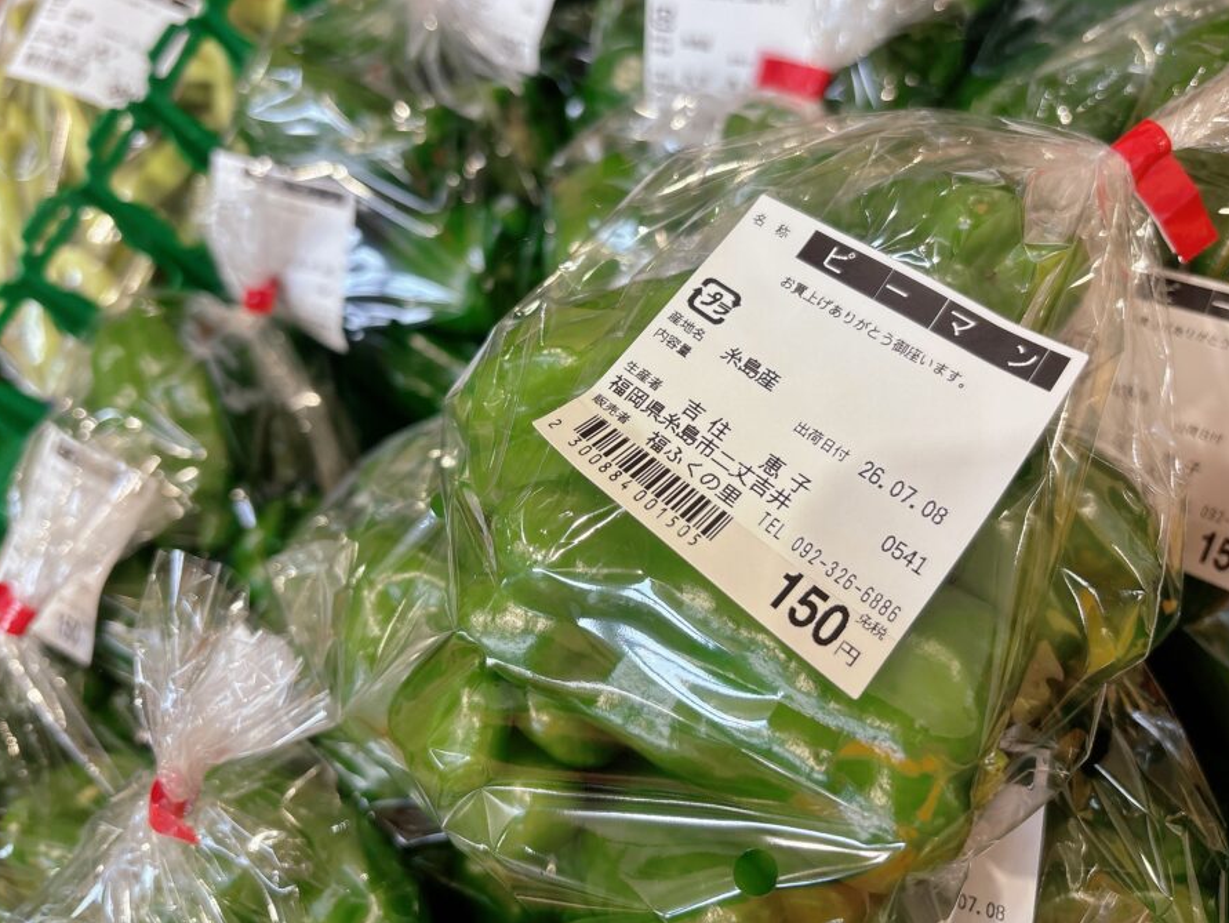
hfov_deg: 63.4
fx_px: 995
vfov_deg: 49.7
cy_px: 429
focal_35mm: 28
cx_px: 603
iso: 64
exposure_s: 1/60
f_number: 1.6
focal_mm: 5.96
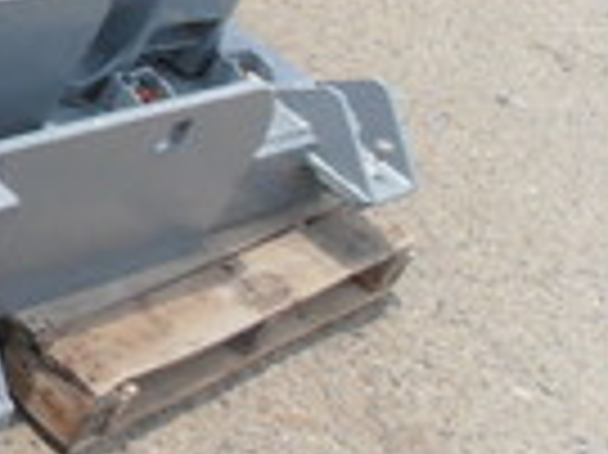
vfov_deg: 16.1
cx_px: -509
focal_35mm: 89
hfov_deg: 17.5
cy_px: -47
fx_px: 1562
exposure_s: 1/1250
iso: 80
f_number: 3
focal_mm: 4.2
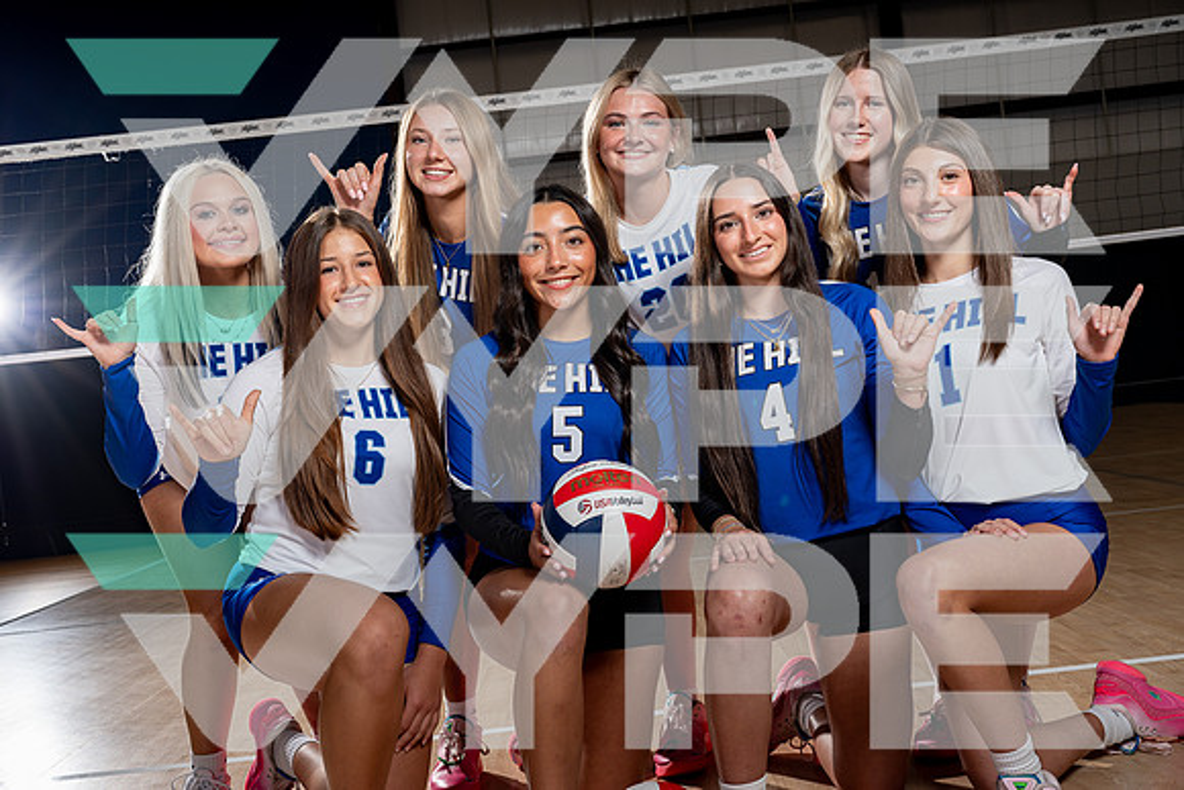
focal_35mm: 42
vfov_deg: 31.8
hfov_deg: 46.2
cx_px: 575
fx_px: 1389
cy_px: 383
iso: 100
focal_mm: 41
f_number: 8
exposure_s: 1/250
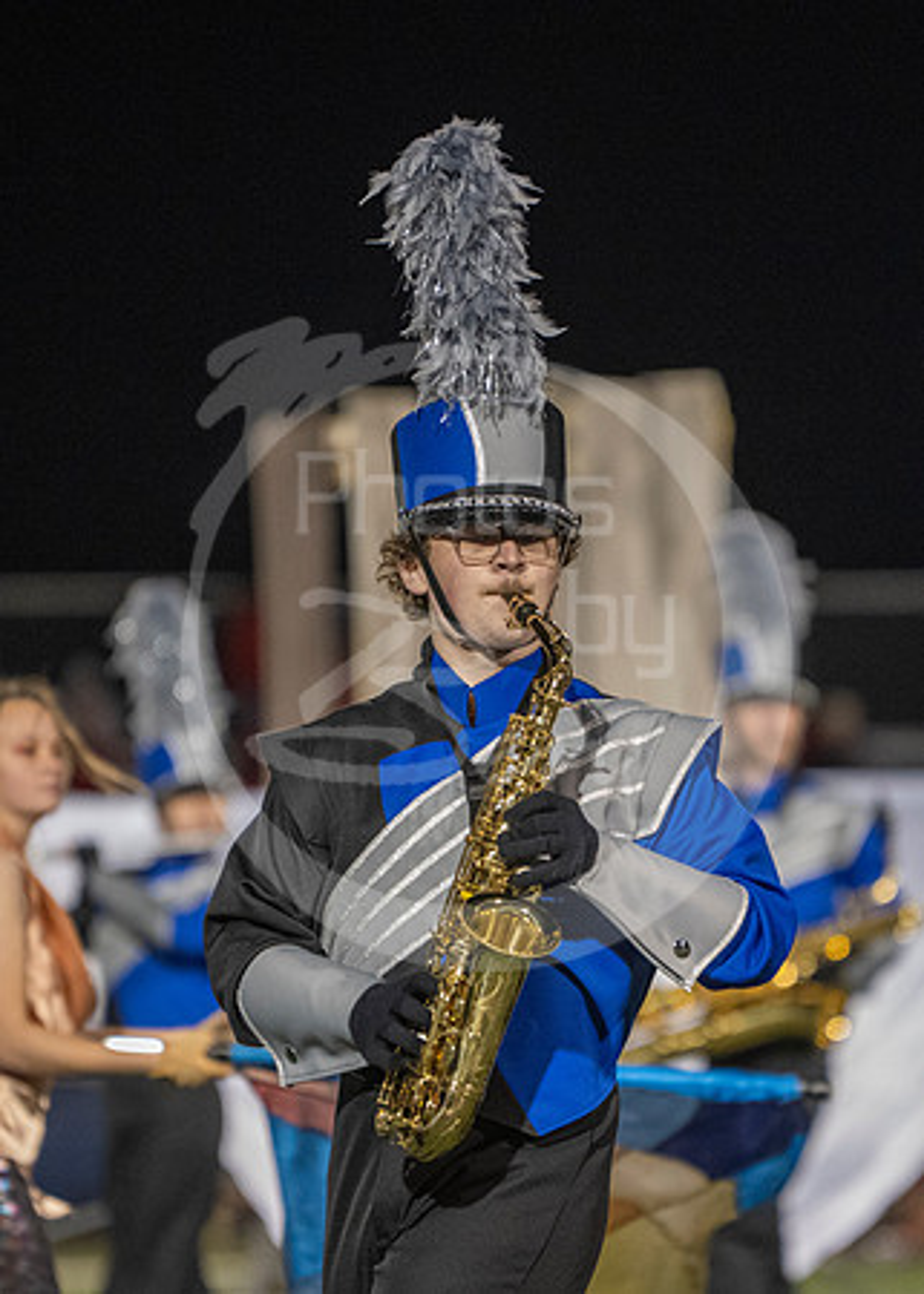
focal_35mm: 360
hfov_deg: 4.0
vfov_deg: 5.6
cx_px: 615
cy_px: 726
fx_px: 13253
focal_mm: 200
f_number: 2.8
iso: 4000
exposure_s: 1/500
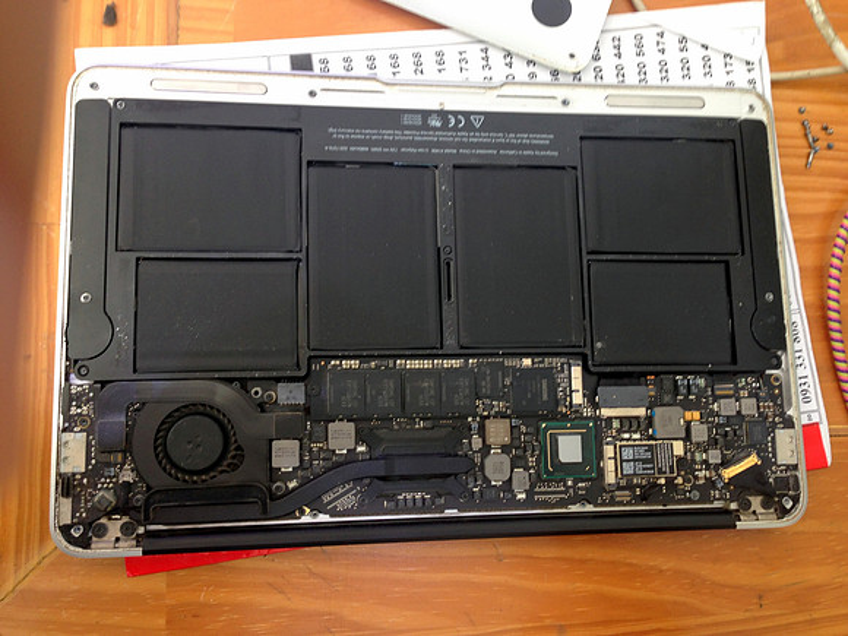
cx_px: 424
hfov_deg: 55.4
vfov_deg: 42.9
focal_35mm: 33
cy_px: 318
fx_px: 808
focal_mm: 4.12
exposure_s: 1/20
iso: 50
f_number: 2.4
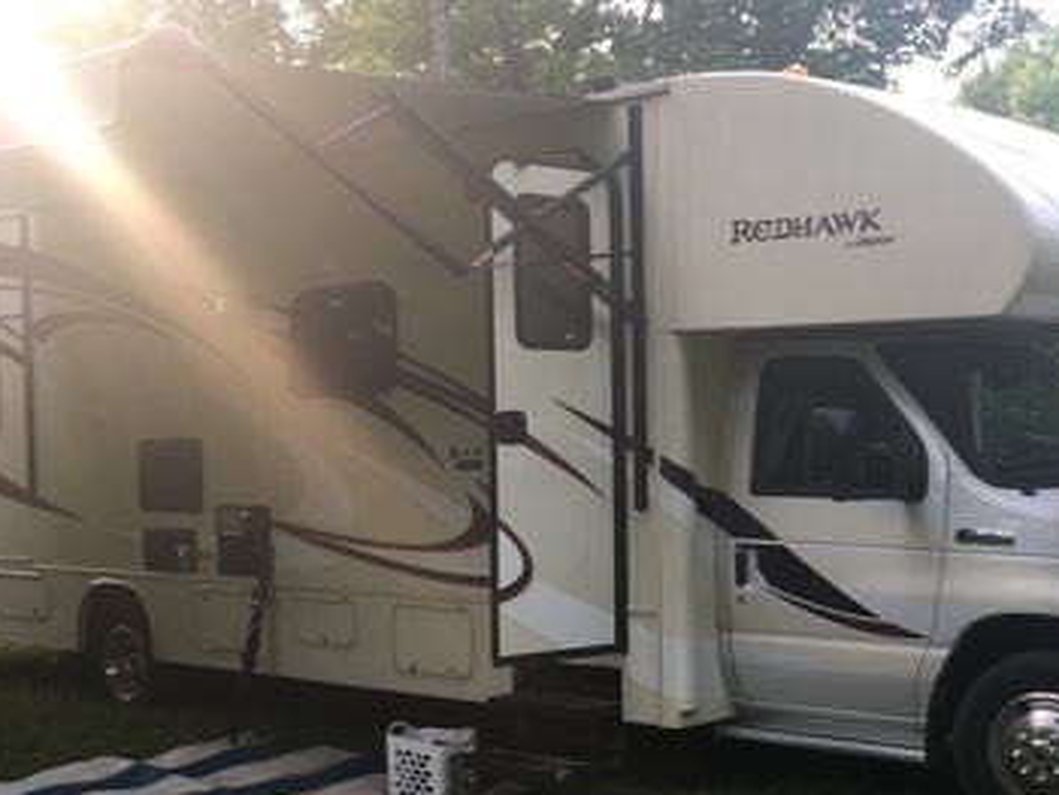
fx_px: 1623
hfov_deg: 36.1
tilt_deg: +2.3
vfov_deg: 27.5
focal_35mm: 53
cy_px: 484
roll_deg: -3.2
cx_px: 614
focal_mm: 4.15
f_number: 2.2
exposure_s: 1/120
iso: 25
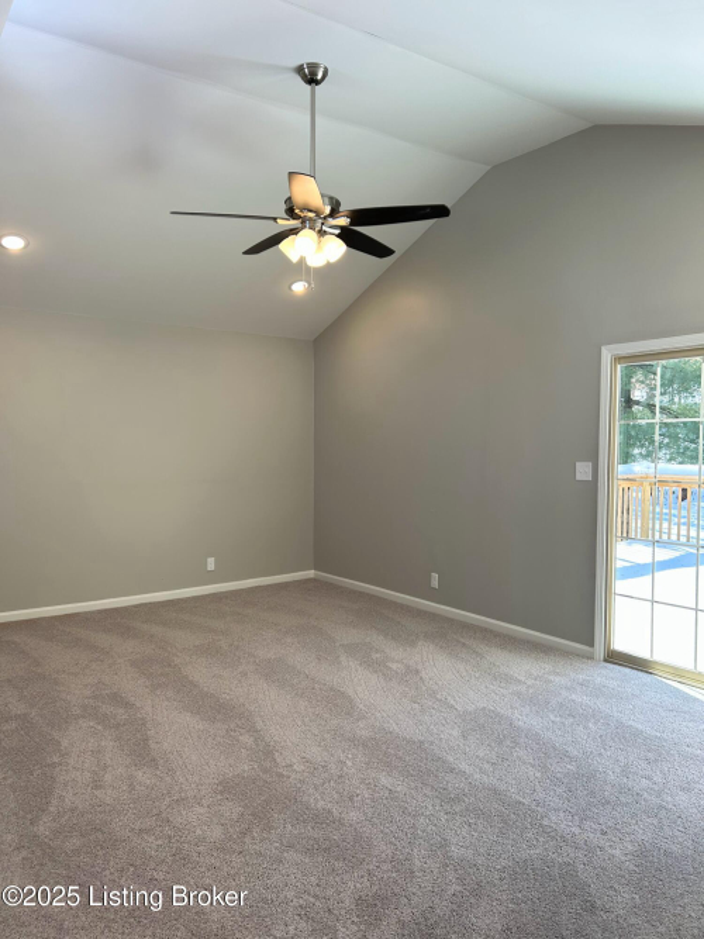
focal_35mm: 26
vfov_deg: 67.3
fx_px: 705
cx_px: 352
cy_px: 470
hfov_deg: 53.0
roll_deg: -1.7
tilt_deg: -2.4
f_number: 1.5
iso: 50
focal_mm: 5.7
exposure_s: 1/212
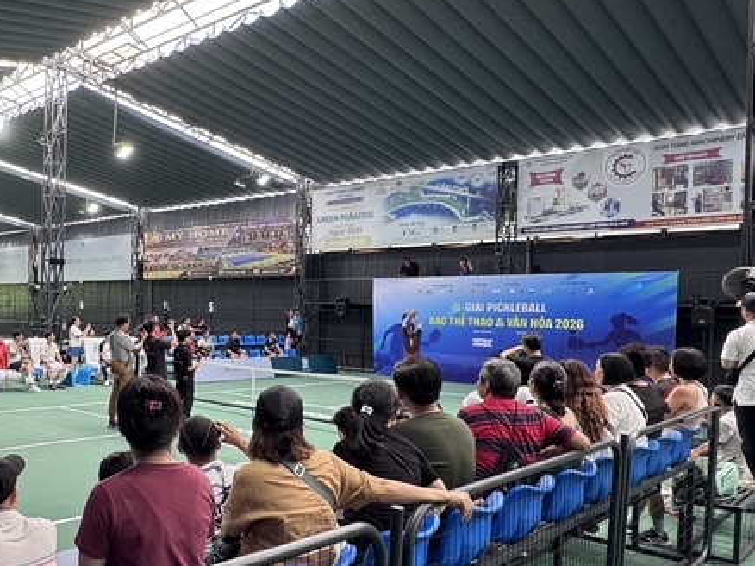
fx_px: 698
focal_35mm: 32
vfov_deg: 44.0
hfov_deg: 54.5
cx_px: 202
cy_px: 321
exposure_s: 1/100
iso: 80
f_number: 2.2
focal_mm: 2.22
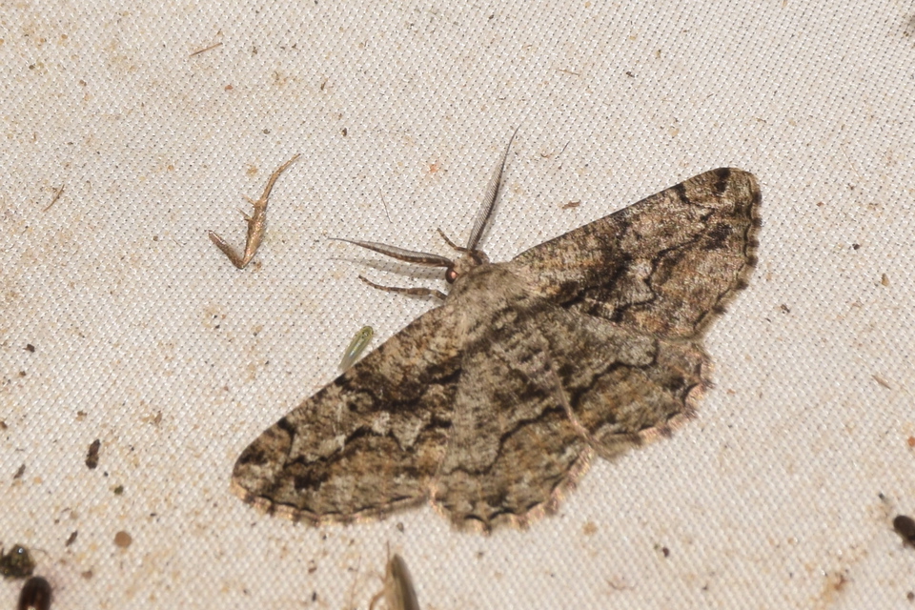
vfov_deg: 6.5
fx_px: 5337
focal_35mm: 210
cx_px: 458
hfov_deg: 9.8
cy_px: 305
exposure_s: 1/60
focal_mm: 140
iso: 100
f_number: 13
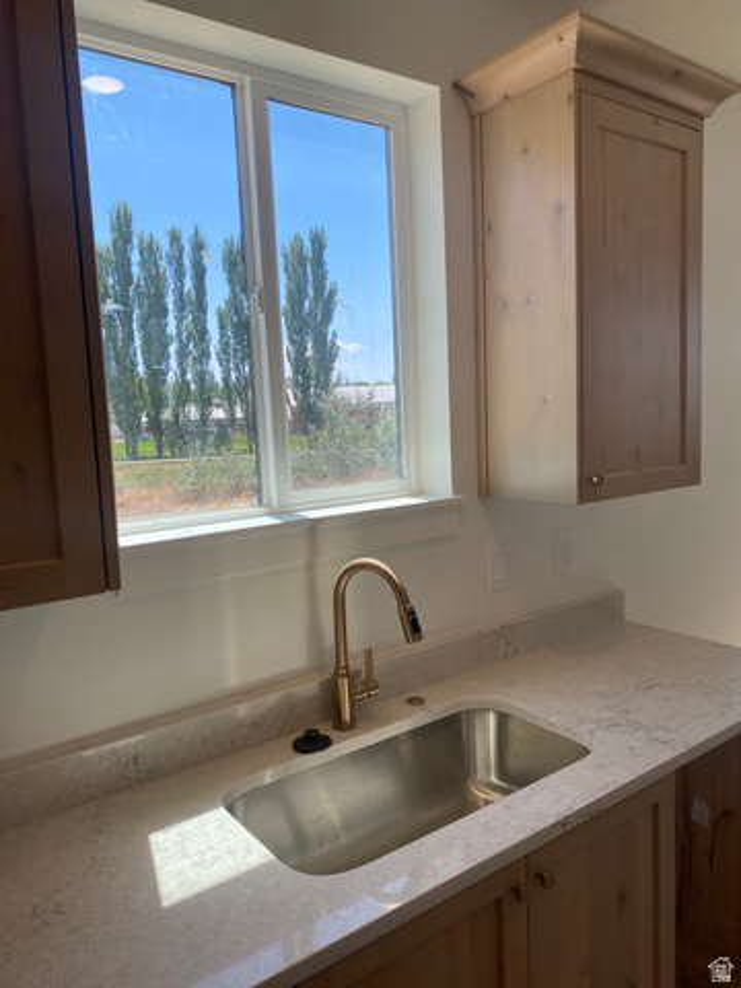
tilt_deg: -3.9
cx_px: 370
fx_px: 742
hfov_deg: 53.1
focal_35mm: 26
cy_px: 494
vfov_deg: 67.3
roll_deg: +2.4
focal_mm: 4.25
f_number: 1.8
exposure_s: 1/839
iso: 32
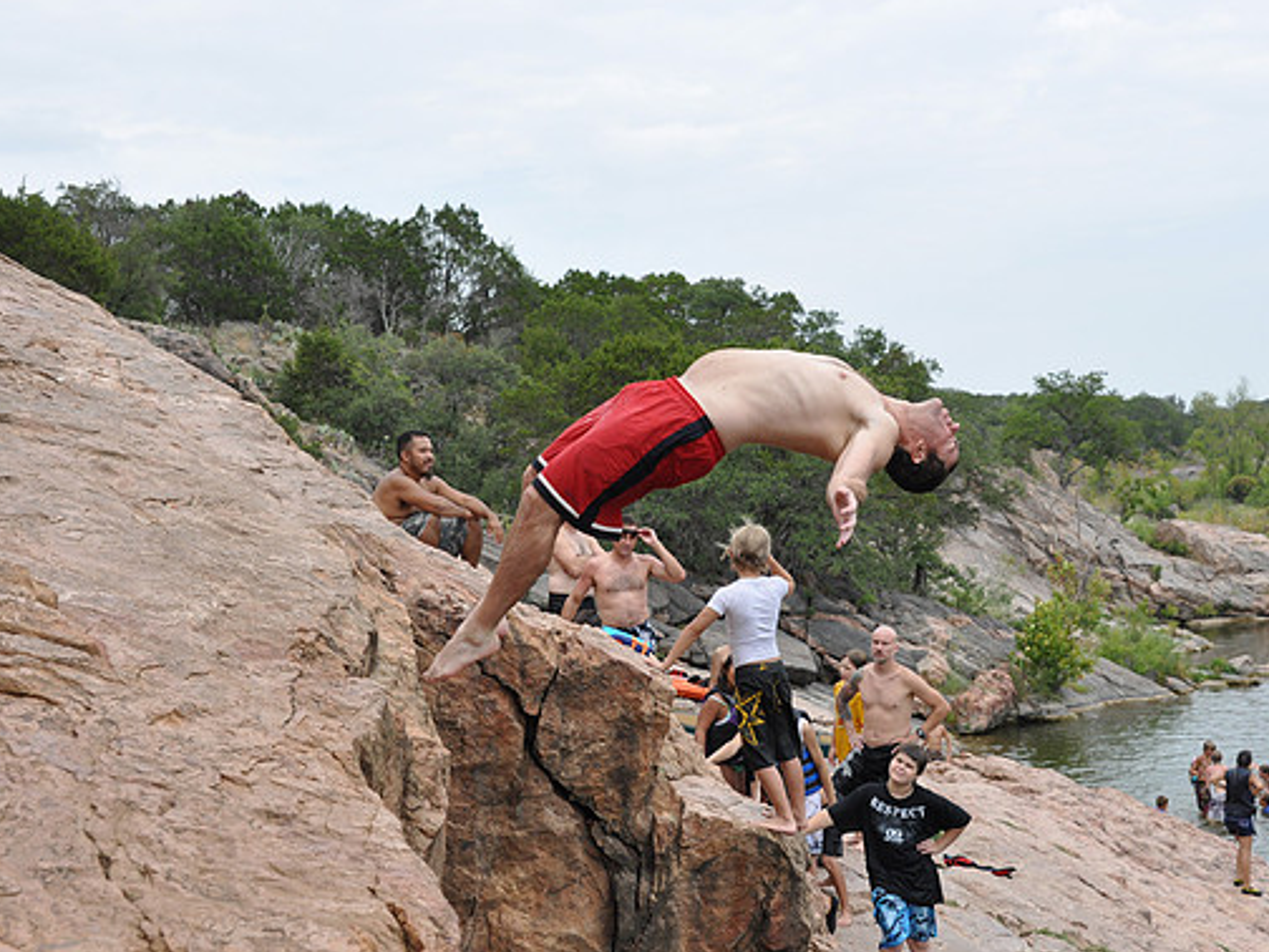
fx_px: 1943
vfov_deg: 27.5
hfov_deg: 36.1
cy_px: 475
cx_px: 710
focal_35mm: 53
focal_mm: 32
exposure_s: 1/1250
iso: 400
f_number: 5.6
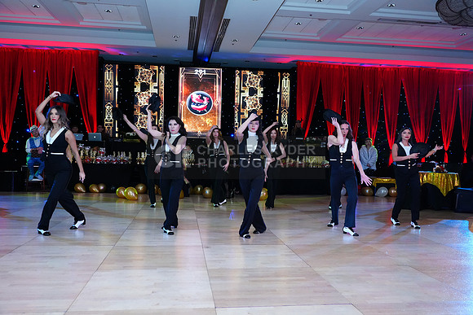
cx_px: 236
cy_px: 158
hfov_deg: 61.9
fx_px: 394
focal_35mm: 30
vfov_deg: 43.6
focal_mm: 30
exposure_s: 1/250
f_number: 4.5
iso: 3200
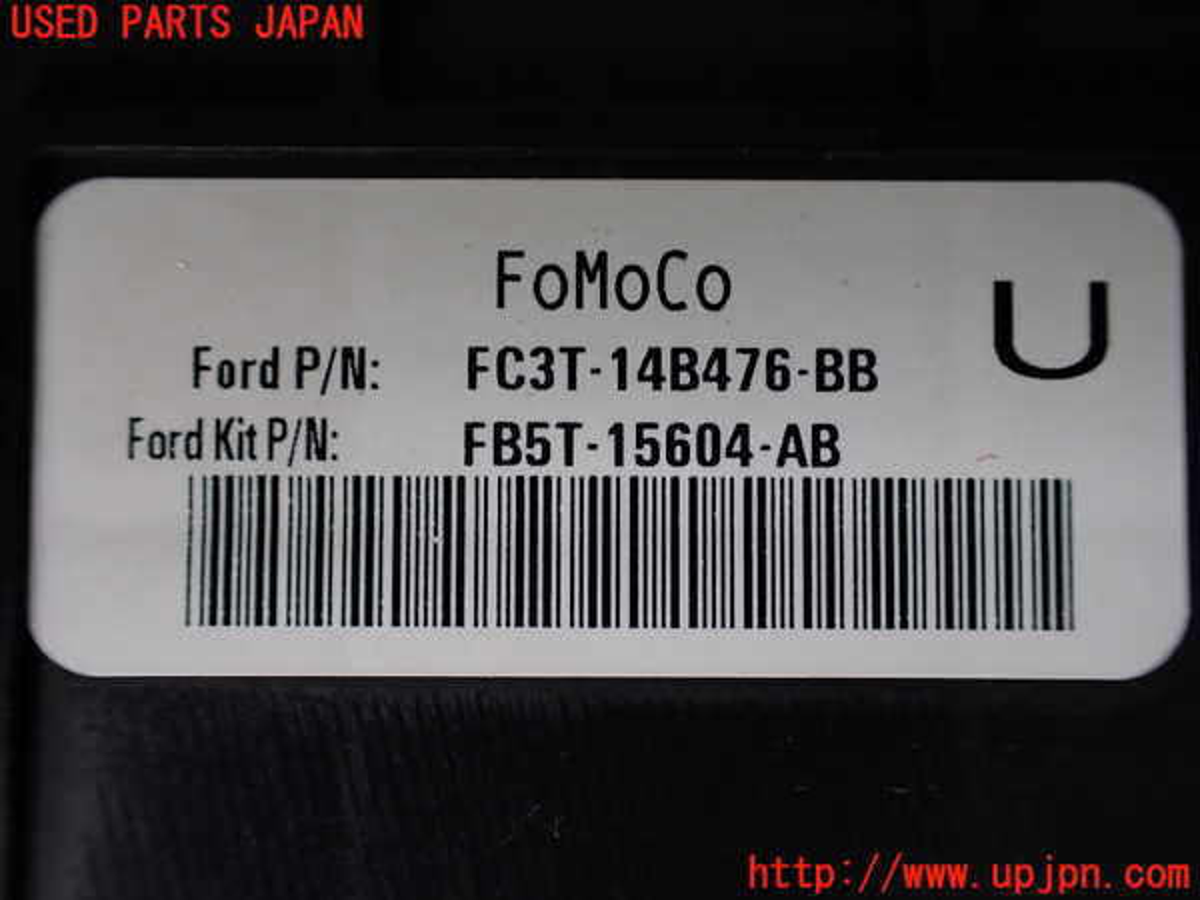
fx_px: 1040
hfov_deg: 60.0
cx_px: 600
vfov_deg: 46.8
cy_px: 450
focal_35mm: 30
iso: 100
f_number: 2.3
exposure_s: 1/160
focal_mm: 5.4
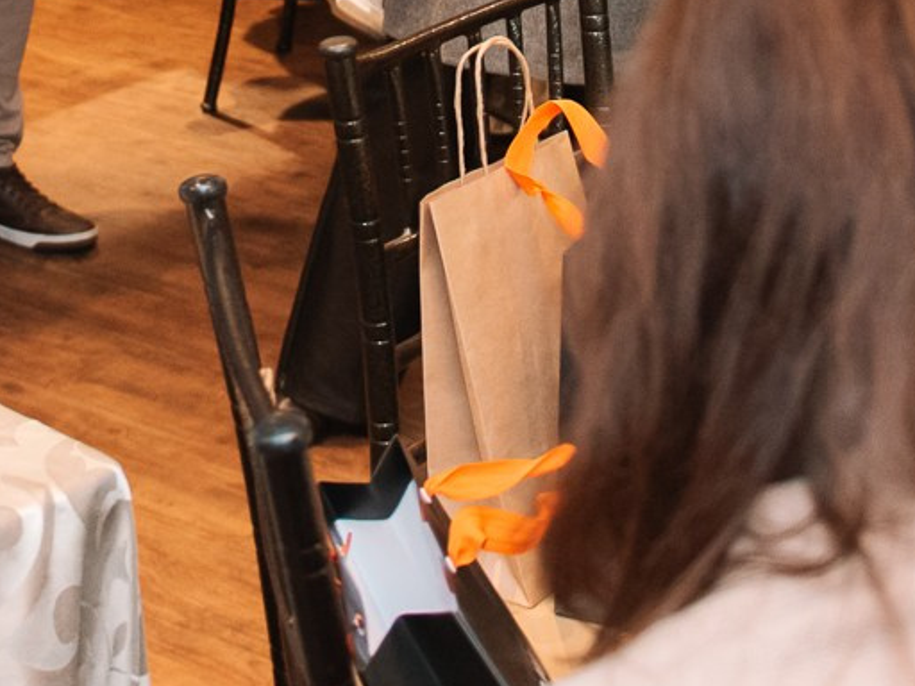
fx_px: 2802
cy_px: -562
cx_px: 275
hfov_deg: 18.5
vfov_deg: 12.7
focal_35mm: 106
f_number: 2.8
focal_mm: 26
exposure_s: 1/125
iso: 2500
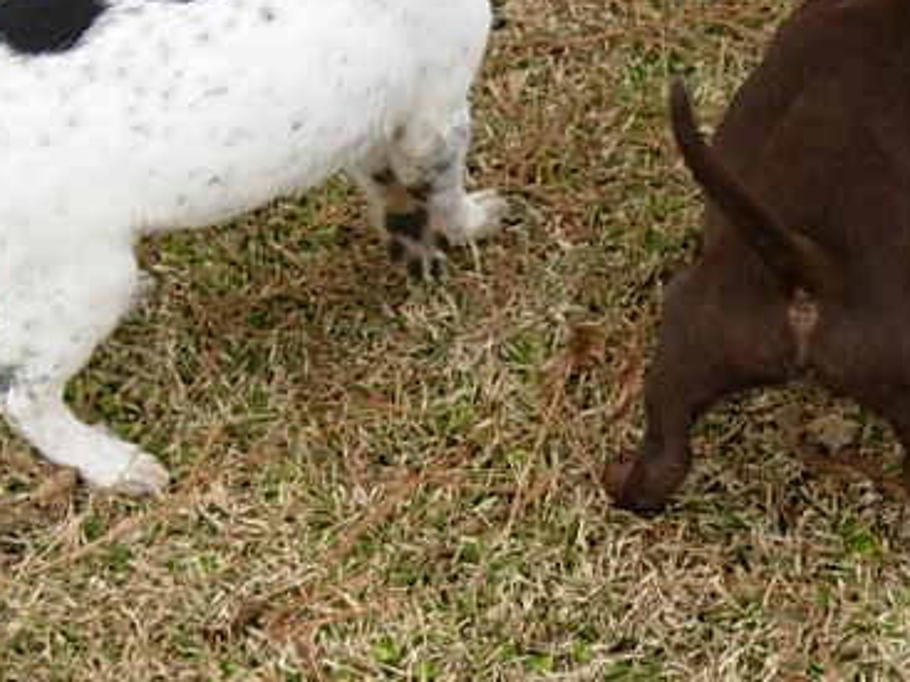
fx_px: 2786
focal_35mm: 106
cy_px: 583
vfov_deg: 13.9
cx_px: 605
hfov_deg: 18.5
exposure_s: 1/322
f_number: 2.8
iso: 64
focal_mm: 7.8
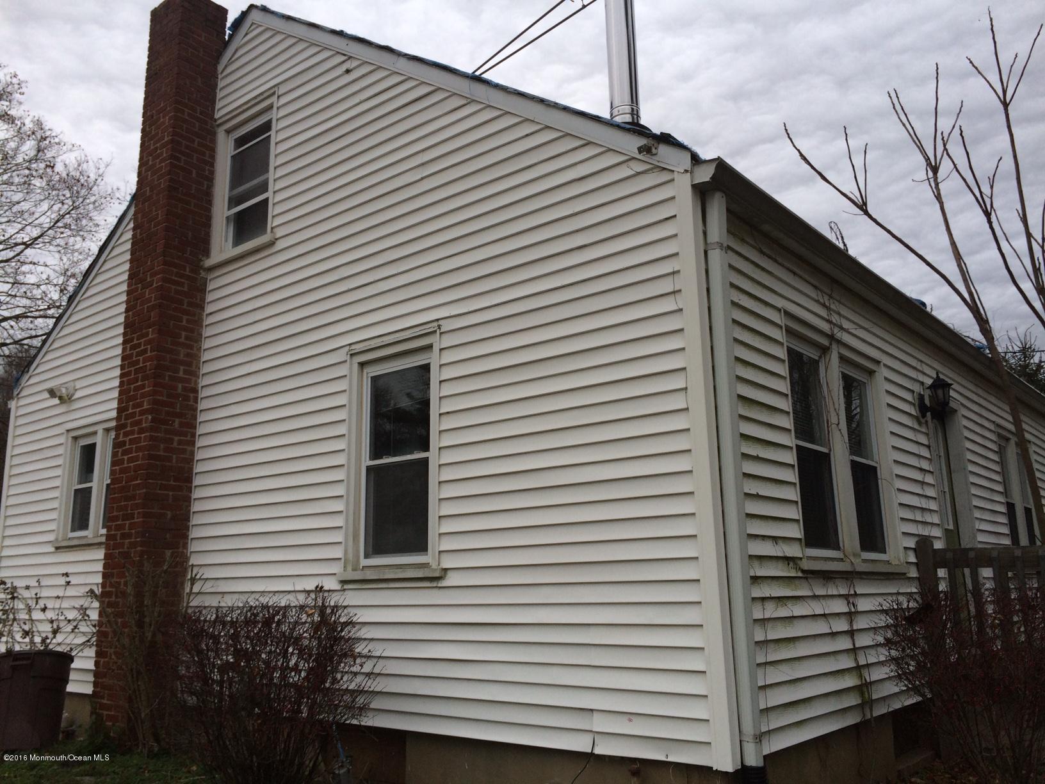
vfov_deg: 48.2
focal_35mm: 29
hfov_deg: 61.7
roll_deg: +0.0
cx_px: 522
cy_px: 392
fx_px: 875
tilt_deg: +12.1
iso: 32
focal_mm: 4.15
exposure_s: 1/60
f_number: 2.2
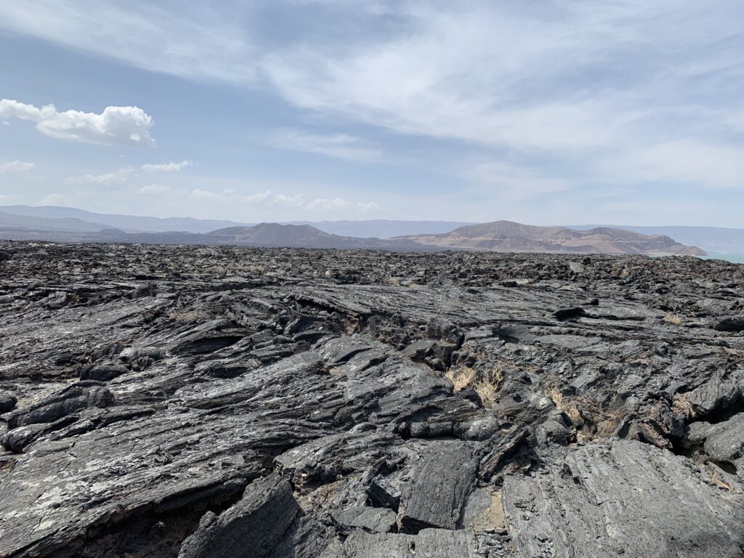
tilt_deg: -3.1
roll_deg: -3.1
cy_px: 279
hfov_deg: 67.3
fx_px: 559
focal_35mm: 26
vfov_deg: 53.1
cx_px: 372
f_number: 1.8
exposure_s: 1/2915
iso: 25
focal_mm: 4.25
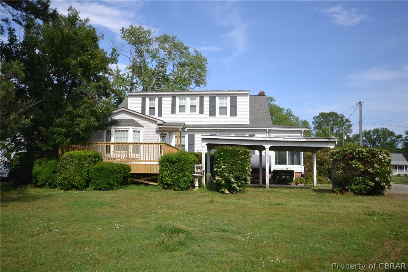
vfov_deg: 43.6
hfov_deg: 61.9
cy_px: 136
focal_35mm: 30
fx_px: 340
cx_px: 204
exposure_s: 1/250
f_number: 8
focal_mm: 20
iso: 100
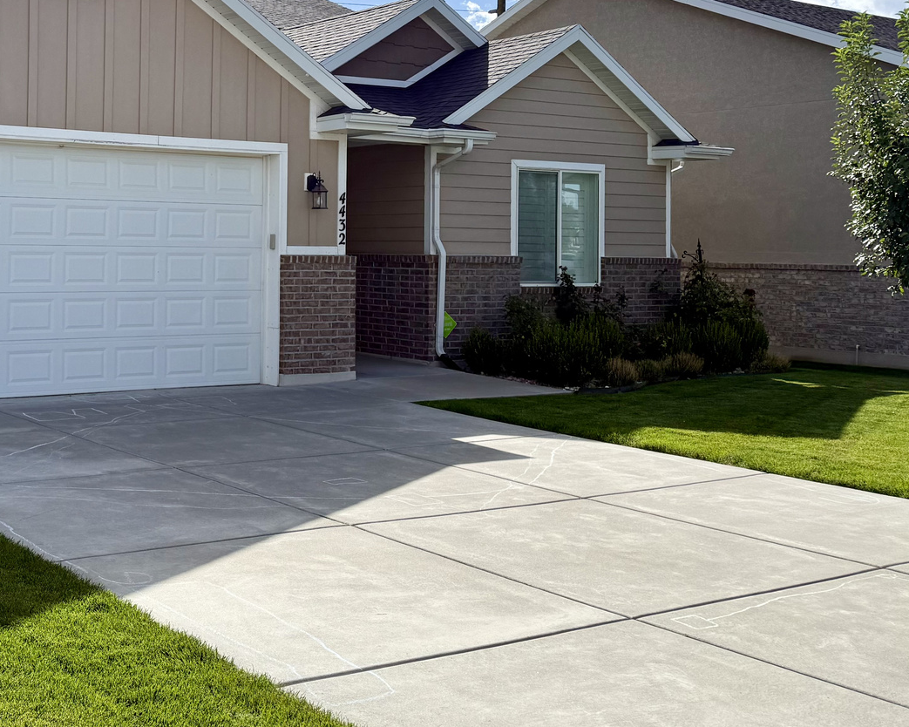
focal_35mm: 46
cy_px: 221
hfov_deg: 38.5
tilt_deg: +1.4
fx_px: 1237
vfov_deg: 32.4
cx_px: 159
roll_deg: -0.6
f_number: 1.78
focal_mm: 6.76
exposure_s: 1/7353
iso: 80
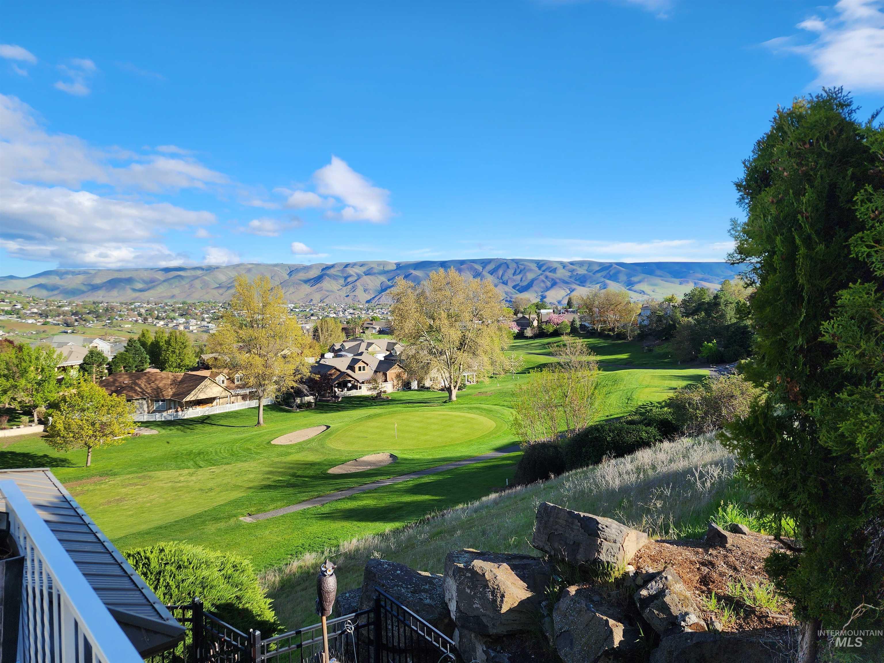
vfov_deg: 58.9
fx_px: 587
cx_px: 442
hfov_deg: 73.9
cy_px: 332
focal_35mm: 23
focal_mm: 6.4
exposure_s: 1/696
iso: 12
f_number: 1.8
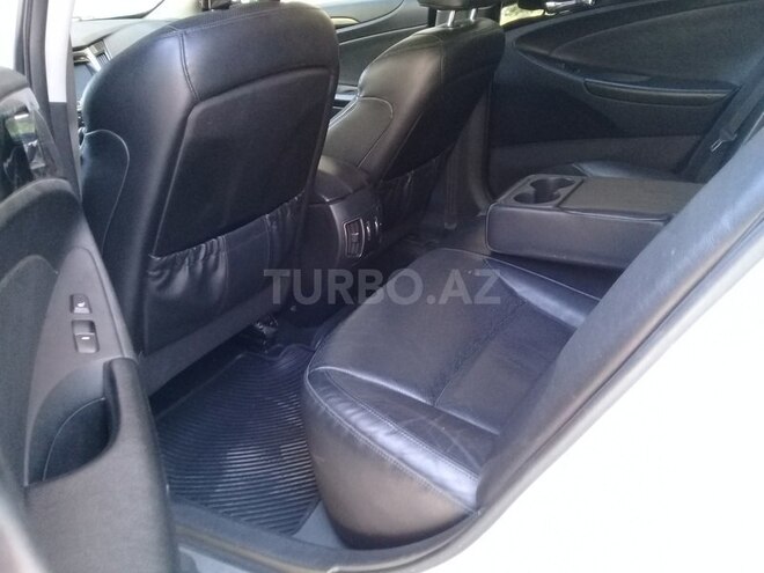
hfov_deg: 58.4
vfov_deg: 45.4
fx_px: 684
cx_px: 382
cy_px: 286
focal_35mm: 31
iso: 200
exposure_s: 1/33
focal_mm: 3.3
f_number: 2.2
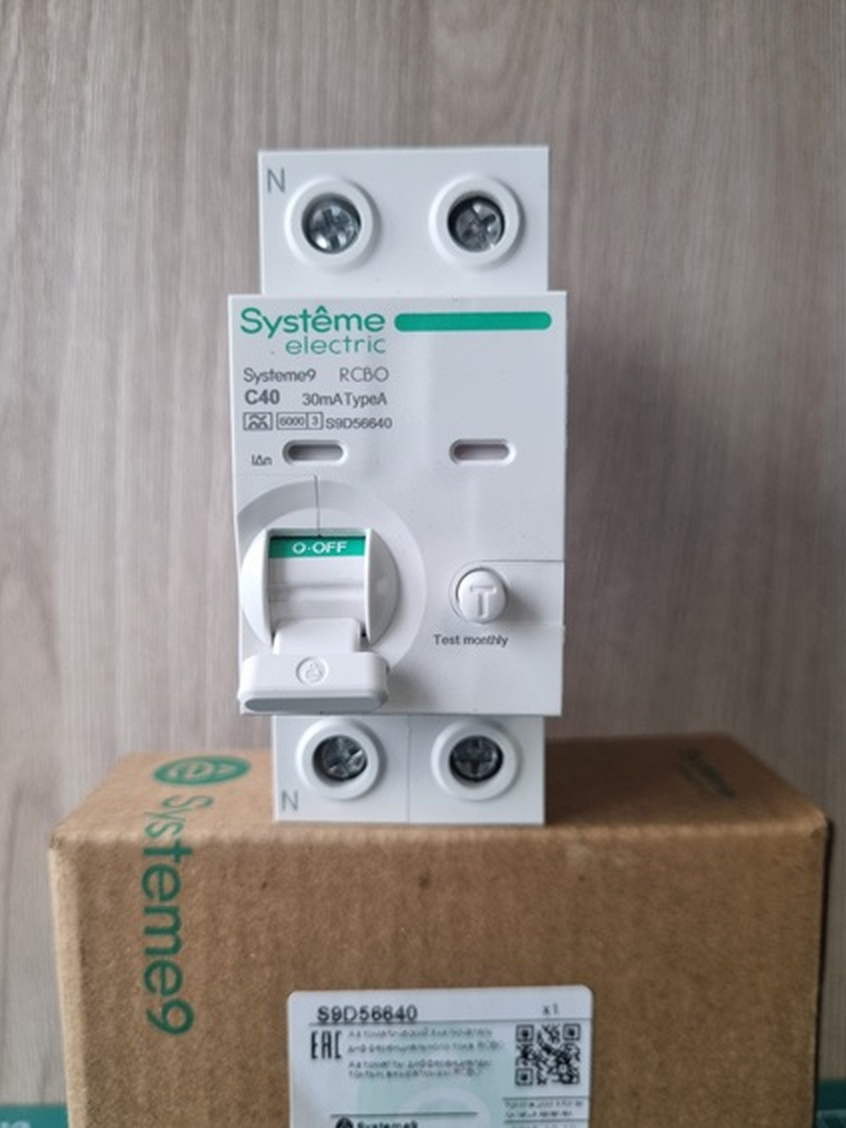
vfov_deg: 67.3
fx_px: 847
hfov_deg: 53.1
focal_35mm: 26
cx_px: 423
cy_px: 564
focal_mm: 5.4
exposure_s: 1/100
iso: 160
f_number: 1.8
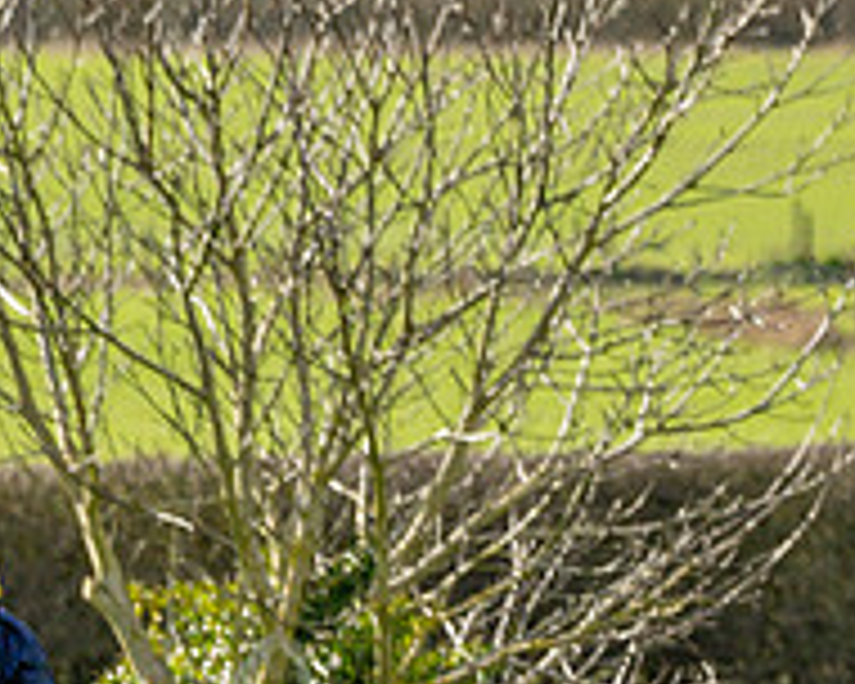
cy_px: 816
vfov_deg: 1.6
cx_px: 775
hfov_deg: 2.0
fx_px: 25026
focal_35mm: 989
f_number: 4
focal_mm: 150
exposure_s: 1/1250
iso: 200
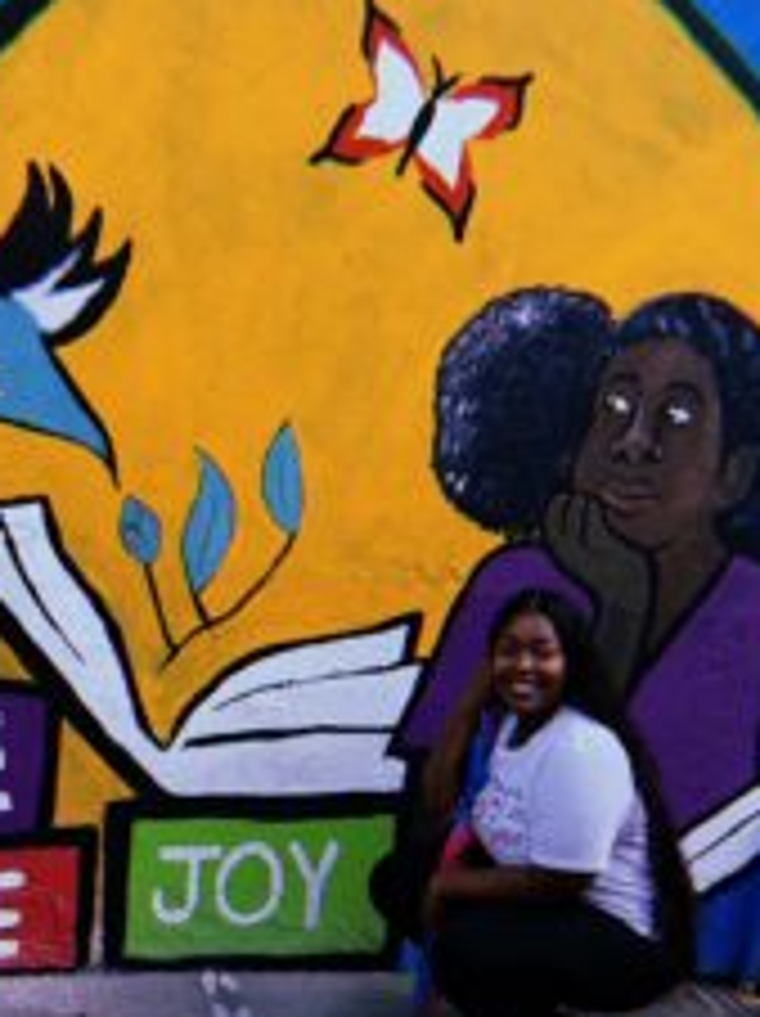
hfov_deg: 32.1
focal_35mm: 45
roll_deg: -9.5
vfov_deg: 41.2
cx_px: 384
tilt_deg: -13.3
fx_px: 1320
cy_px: 731
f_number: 1.8
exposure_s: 1/121
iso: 25
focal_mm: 4.25
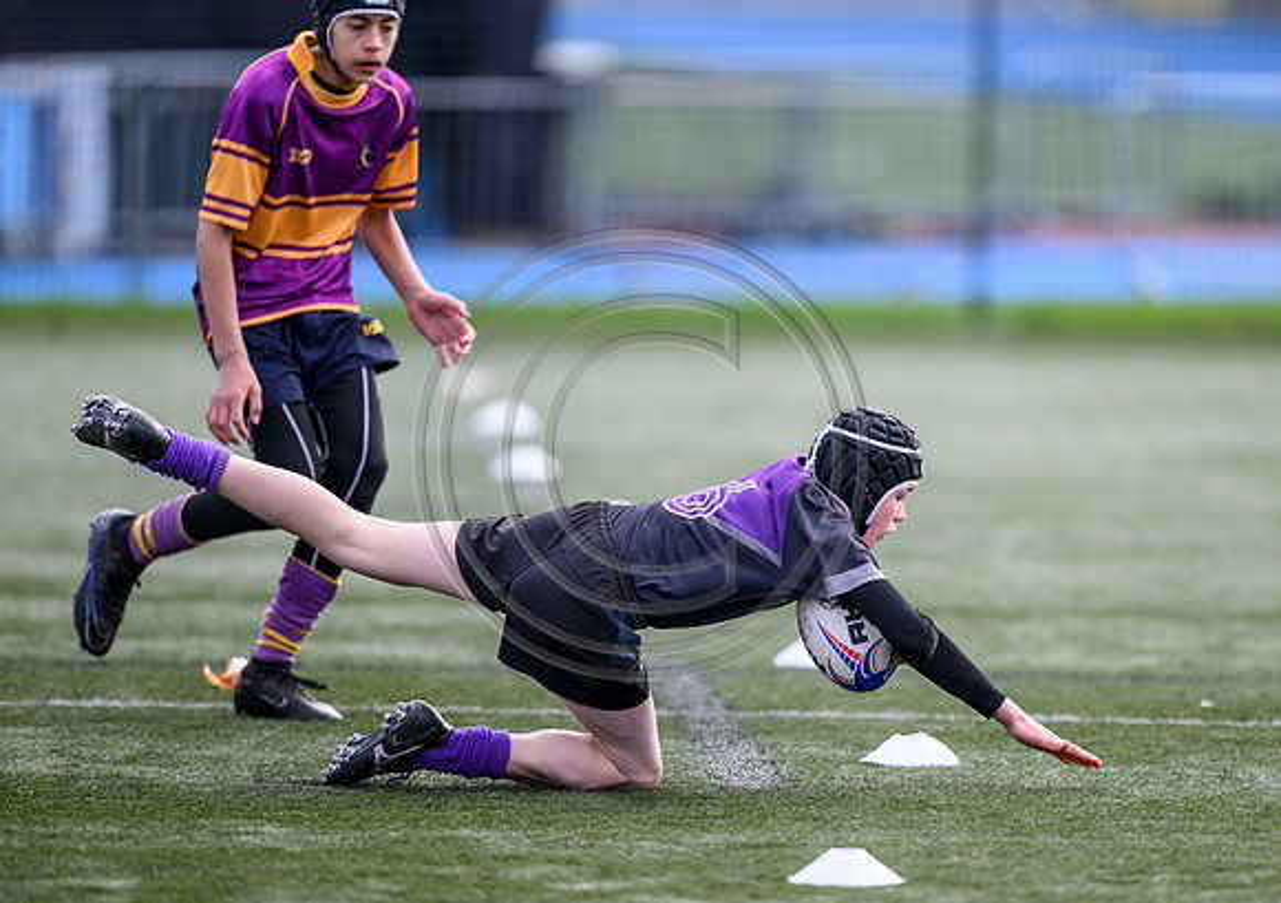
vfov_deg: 3.2
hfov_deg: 4.5
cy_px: 480
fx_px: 16295
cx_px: 728
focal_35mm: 450
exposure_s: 1/2000
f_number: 3.2
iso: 500
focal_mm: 400
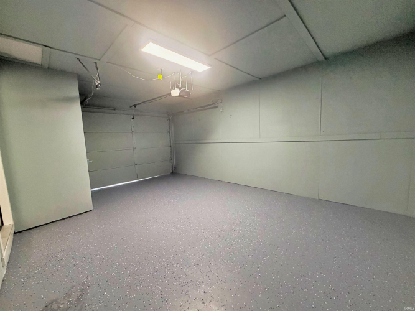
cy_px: 156
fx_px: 168
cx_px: 208
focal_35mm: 14
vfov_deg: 85.7
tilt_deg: -5.4
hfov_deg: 102.1
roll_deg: +2.4
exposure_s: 1/60
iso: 400
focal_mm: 2.22
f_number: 2.2
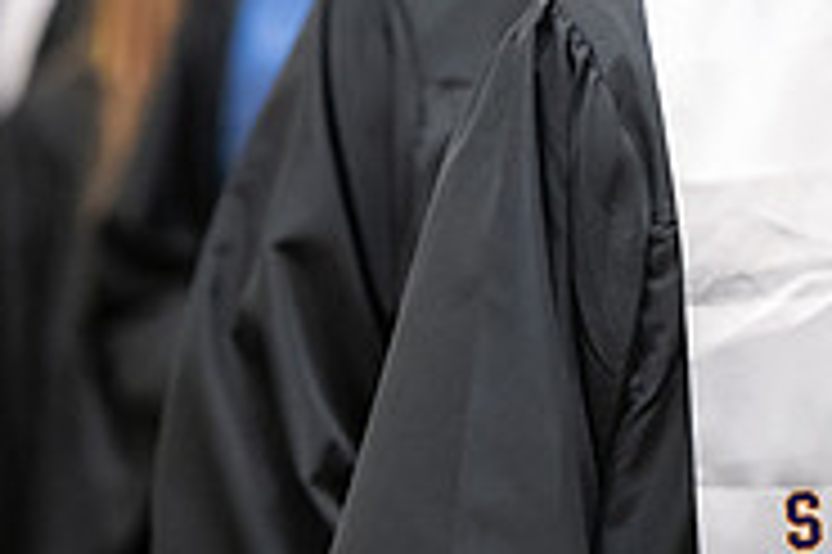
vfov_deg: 2.5
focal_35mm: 550
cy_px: -155
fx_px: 12700
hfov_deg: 3.7
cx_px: 913
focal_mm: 175
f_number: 3.2
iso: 2500
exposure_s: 1/200
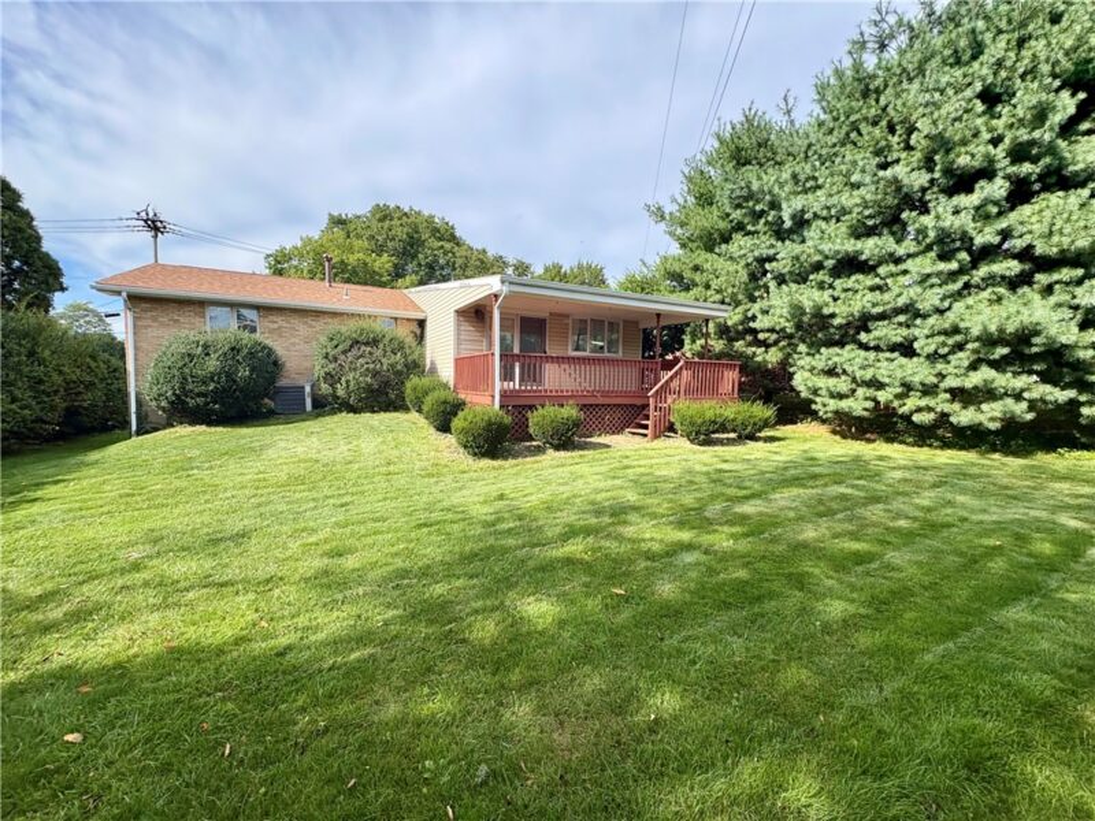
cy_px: 410
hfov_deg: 102.1
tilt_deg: -3.7
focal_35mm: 14
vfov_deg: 85.7
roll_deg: -0.9
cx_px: 548
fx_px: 443
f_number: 2.2
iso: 64
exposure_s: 1/944
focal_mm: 2.22
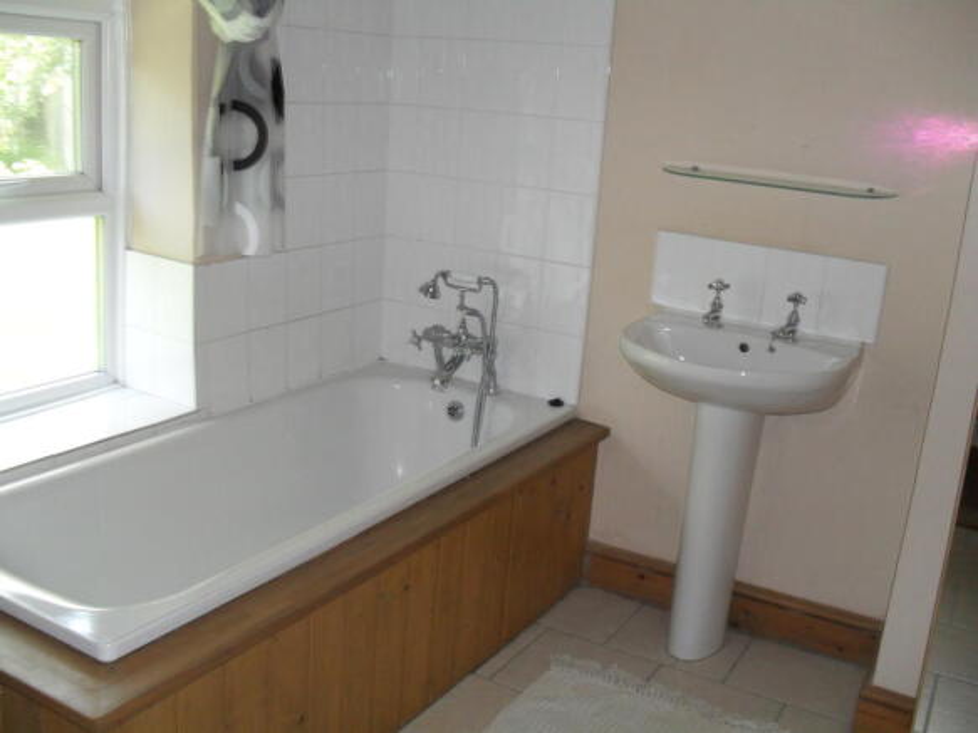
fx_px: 989
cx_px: 489
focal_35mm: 35
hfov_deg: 52.6
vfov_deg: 40.7
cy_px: 366
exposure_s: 1/45
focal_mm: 6.3
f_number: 3.2
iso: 200
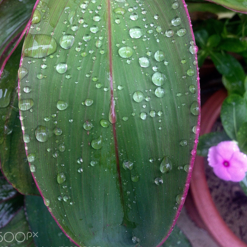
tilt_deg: -62.7
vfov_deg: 38.8
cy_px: 85
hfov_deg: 39.2
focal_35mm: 43
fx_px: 347
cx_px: 118
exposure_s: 1/60
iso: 64
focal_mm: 4.12
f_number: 2.4
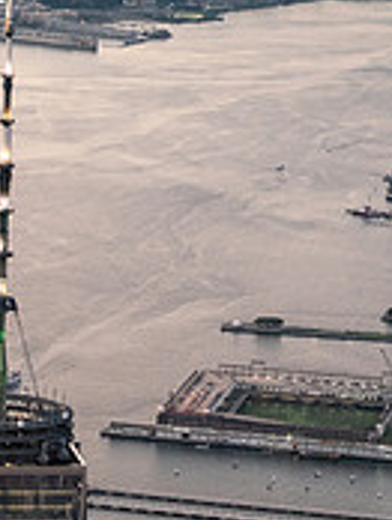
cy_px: 547
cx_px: -3
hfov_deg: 8.0
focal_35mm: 186
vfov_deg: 10.5
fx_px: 2802
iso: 8000
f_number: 2.8
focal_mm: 75
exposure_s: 1/800
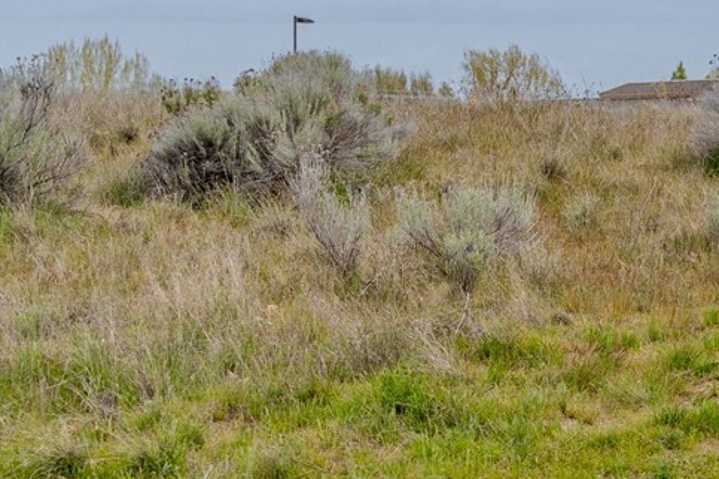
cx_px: 1102
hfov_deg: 13.4
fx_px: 2876
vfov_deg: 9.5
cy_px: 248
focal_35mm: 144
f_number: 4
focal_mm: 41
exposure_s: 1/1000
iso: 100
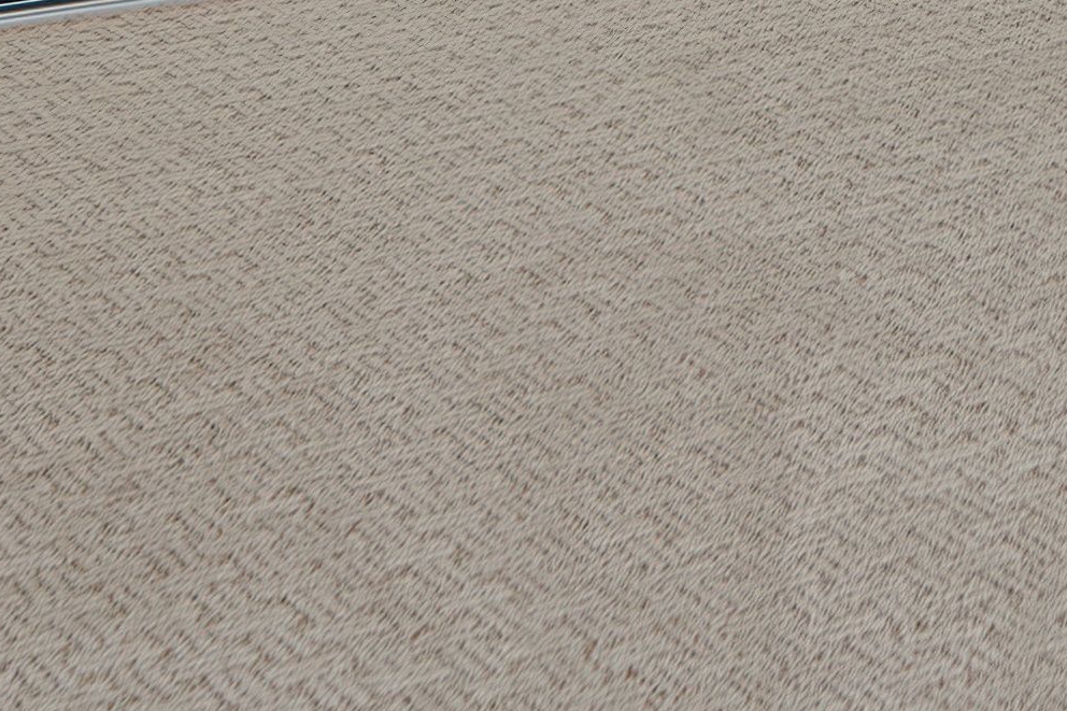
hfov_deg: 14.3
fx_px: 3763
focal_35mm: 127
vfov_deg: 9.7
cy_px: -914
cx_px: 1890
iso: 100
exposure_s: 1/60
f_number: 4
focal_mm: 14
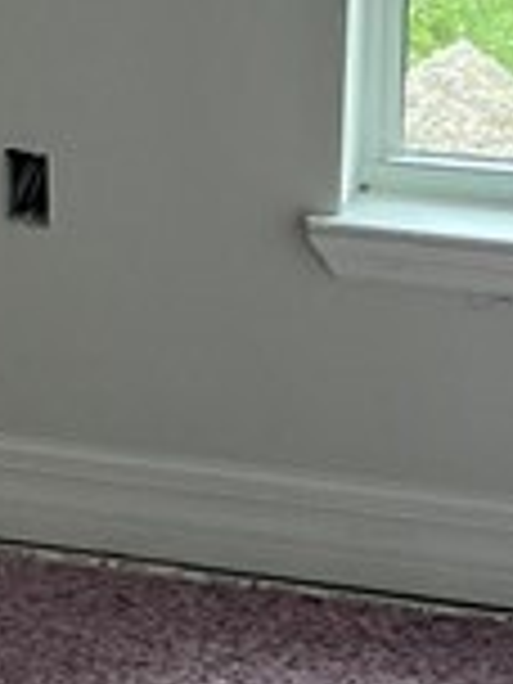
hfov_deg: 8.3
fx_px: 3458
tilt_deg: -17.0
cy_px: 94
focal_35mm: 175
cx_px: -248
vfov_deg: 11.2
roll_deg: +1.8
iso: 100
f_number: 1.5
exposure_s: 1/121
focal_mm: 5.7
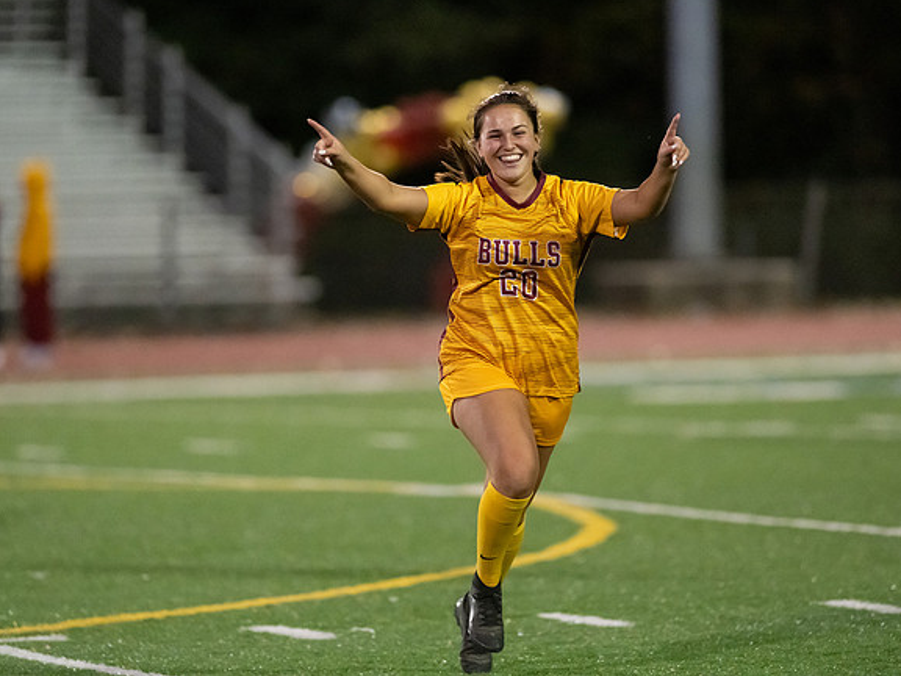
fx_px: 8537
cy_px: 336
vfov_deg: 4.5
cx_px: 452
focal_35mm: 328
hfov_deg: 6.0
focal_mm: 300
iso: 16000
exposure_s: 1/1000
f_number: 2.8
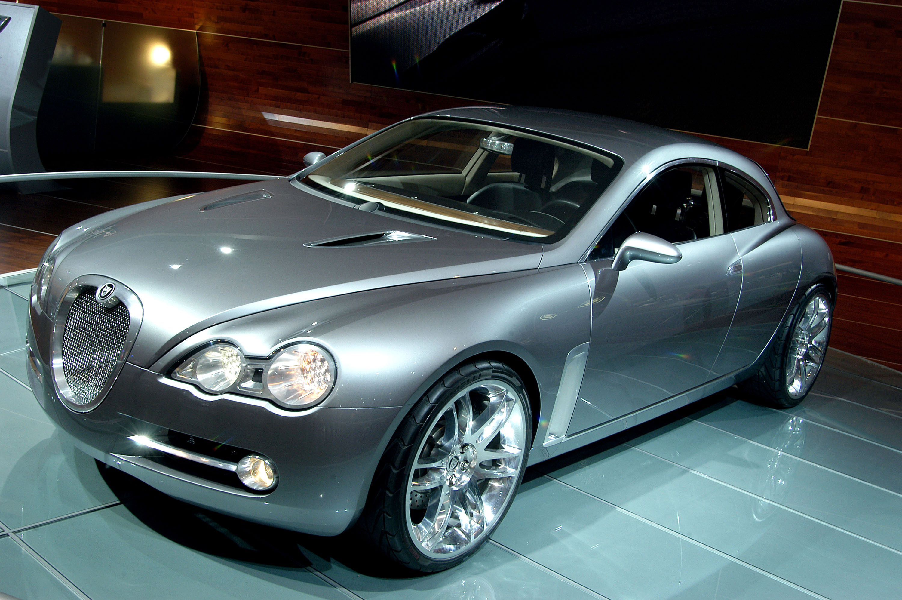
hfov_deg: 49.6
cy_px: 300
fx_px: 976
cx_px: 451
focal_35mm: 39
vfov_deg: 34.2
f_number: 8
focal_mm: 26
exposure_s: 1/20
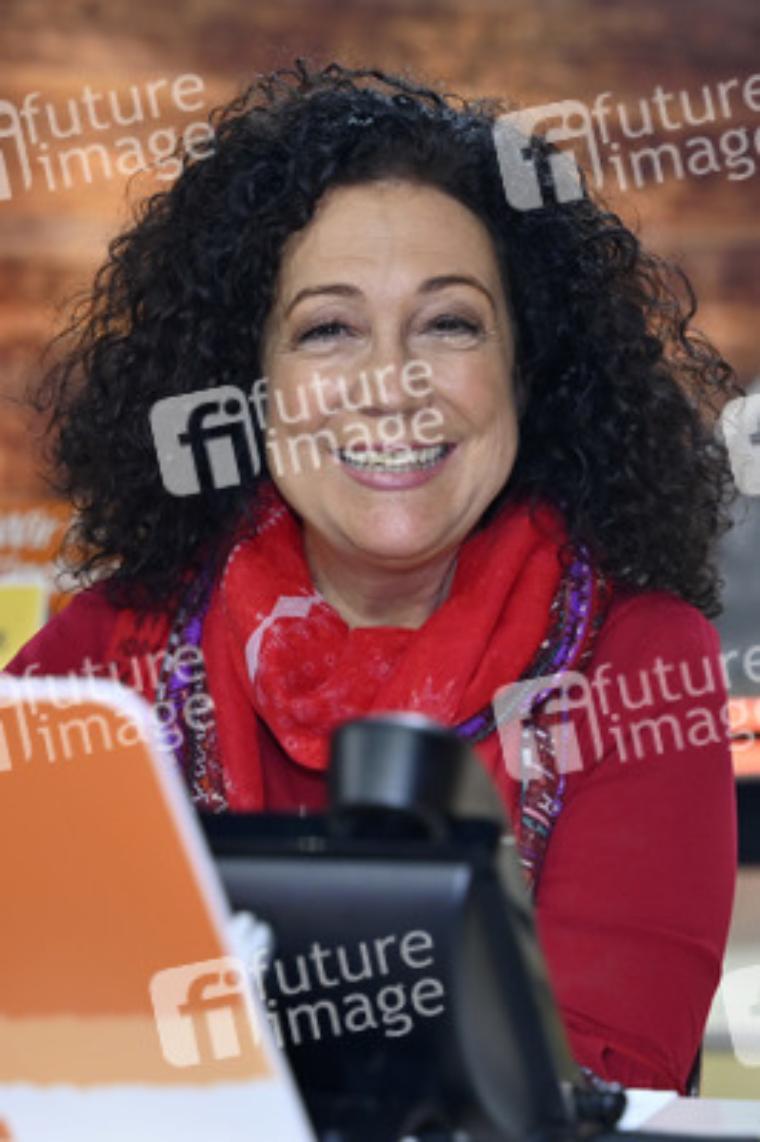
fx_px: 2062
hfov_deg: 20.9
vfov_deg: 31.0
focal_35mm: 65
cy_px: 571
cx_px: 380
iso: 1000
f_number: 4
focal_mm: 65
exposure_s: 1/200
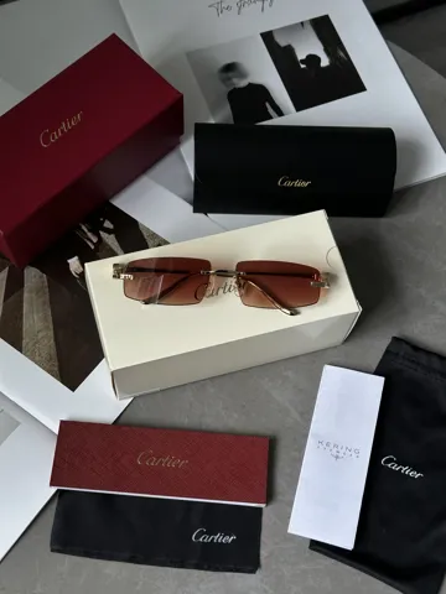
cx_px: 223
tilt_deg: -67.5
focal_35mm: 48
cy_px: 297
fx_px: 825
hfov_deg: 30.3
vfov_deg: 39.7
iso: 64
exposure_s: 1/571
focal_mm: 6.86
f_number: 1.78
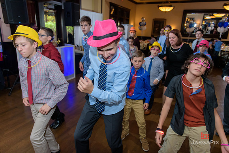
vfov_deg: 53.2
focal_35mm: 24
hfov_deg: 73.7
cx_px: 114
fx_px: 153
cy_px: 76
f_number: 3.2
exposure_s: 1/125
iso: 1600
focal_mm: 24
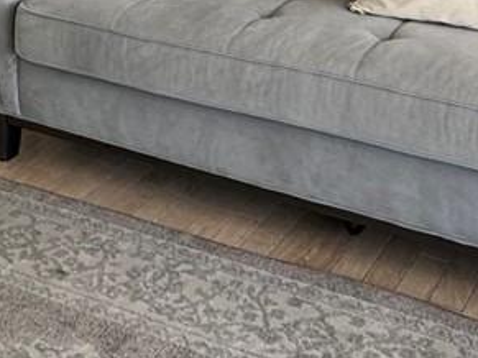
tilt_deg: -10.6
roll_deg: +1.6
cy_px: -176
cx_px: 205
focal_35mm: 77
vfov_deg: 17.3
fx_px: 1063
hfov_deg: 25.3
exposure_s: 1/99
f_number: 2.2
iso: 80
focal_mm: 2.22
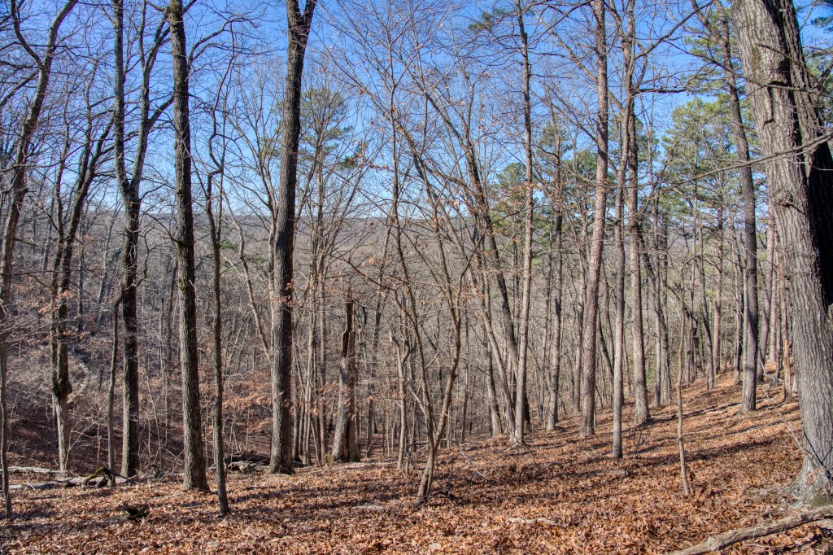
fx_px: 555
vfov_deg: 53.1
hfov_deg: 73.8
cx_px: 416
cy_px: 278
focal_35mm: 24
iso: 125
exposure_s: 1/60
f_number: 4
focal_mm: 24
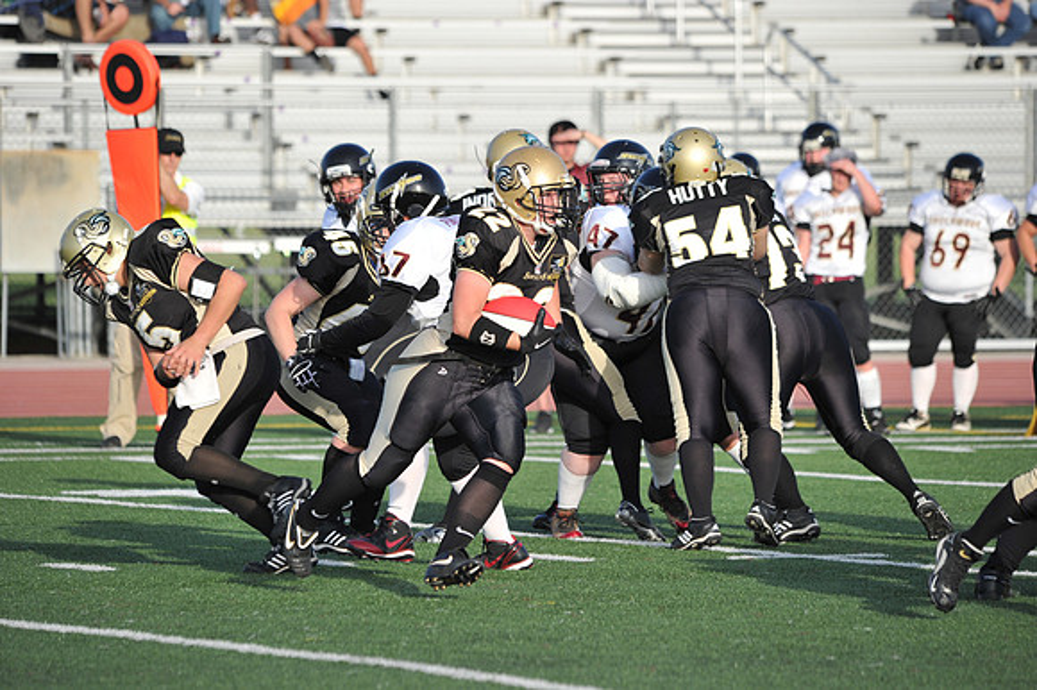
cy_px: 345
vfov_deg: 3.6
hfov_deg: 5.4
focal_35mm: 380
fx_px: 10939
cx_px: 518
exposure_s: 1/1000
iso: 560
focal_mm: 380
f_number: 7.1
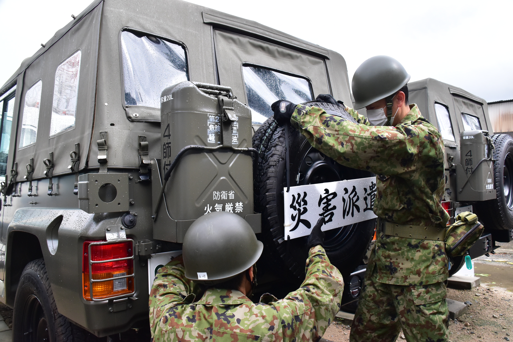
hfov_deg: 61.9
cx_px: 256
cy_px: 171
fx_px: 428
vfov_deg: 43.6
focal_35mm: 30
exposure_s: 1/640
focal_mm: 20
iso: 800
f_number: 8
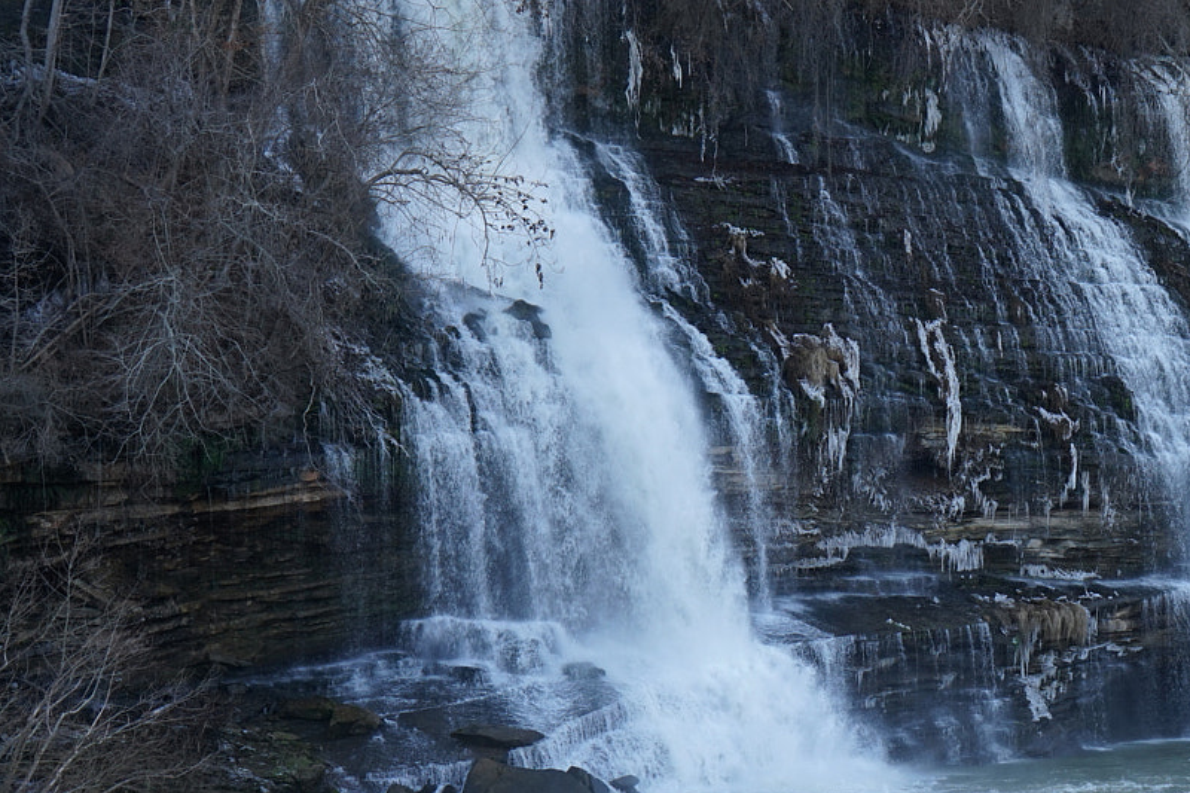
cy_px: 567
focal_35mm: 94
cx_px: 1090
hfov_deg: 21.2
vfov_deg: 14.5
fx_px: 3106
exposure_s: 1/160
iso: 160
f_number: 4.5
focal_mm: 47
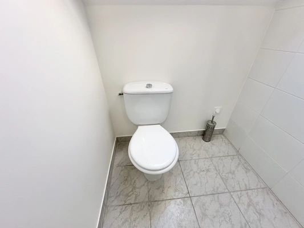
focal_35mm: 14
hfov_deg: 102.1
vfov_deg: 85.7
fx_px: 123
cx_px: 152
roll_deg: +0.6
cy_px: 114
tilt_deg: -33.7
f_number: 2.2
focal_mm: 2.22
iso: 100
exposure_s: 1/100
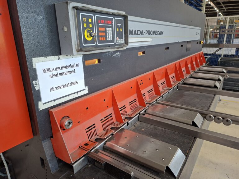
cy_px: 90
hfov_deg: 73.9
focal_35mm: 23
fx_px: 159
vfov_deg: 58.9
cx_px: 120
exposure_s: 1/50
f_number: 1.8
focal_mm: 5.54
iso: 200
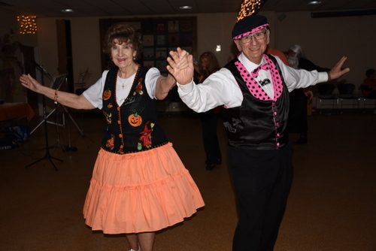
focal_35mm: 39
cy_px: 126
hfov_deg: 49.5
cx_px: 188
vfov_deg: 34.3
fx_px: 408
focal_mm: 26
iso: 100
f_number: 3.8
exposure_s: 1/60
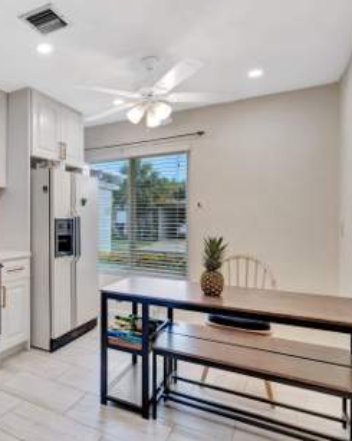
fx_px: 287
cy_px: 215
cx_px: 73
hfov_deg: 58.5
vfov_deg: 75.1
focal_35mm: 22
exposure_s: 1/40
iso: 1100
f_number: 8
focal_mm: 10
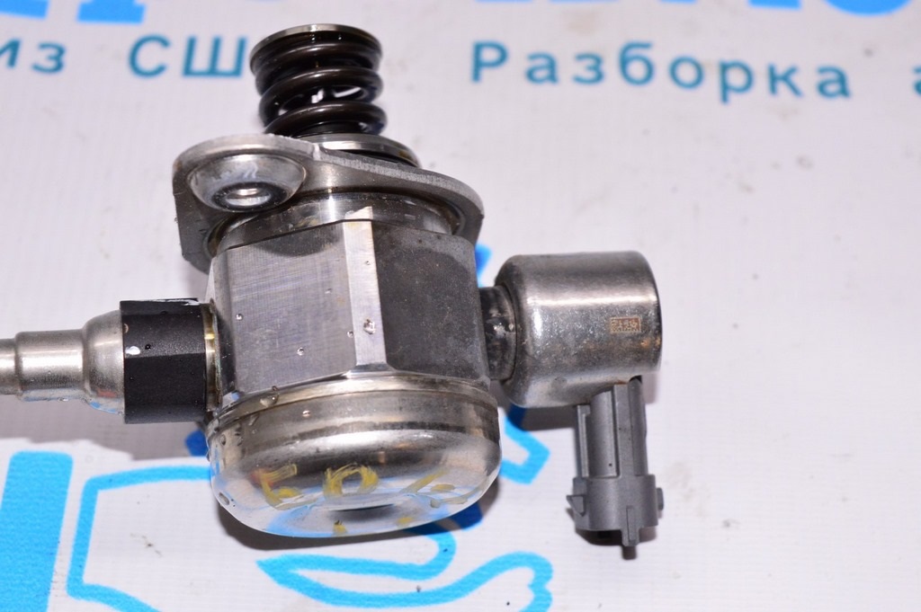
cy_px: 306
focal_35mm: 72
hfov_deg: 28.1
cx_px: 460
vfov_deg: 18.9
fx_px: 1840
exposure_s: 1/200
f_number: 8
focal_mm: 48
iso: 1600
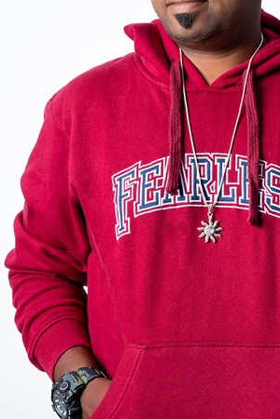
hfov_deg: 14.2
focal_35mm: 96
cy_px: 176
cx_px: 227
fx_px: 1120
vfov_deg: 21.2
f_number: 6.3
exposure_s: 1/160
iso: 50
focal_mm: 48
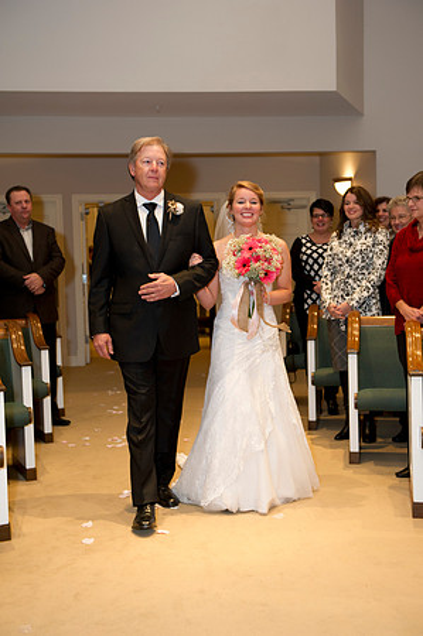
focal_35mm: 48
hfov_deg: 28.0
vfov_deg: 41.2
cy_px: 318
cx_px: 212
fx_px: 848
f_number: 4
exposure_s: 1/80
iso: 1250
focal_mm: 48
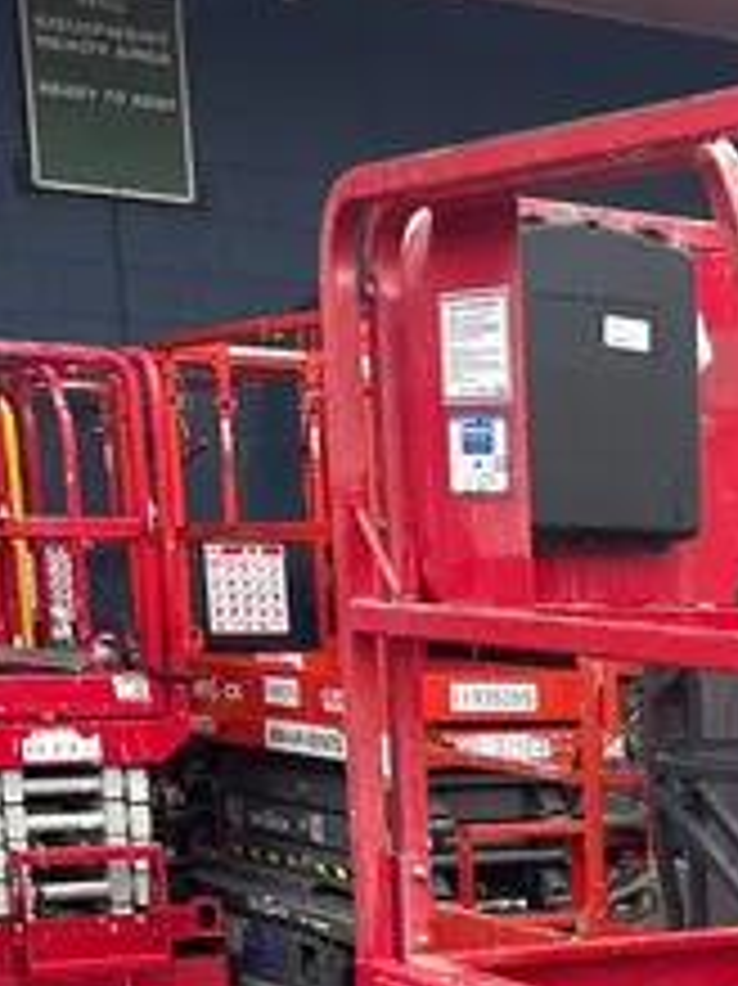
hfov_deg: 15.4
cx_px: 1161
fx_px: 2475
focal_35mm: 87
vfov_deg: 21.2
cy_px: 1128
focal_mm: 5.7
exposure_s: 1/209
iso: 50
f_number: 1.5
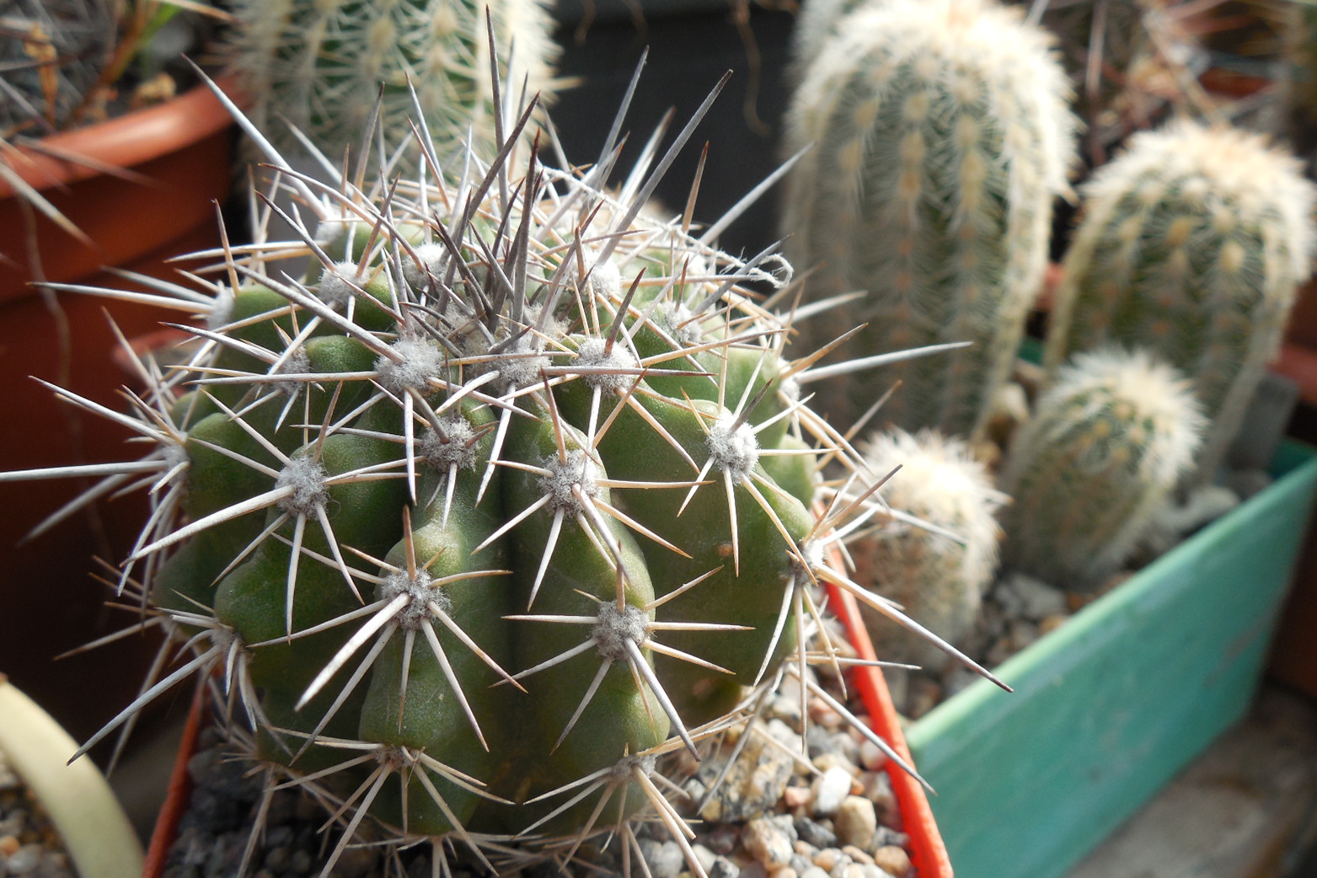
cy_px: 462
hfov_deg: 57.2
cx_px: 667
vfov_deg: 40.0
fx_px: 1207
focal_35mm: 33
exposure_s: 1/400
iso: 125
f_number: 3.6
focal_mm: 5.6
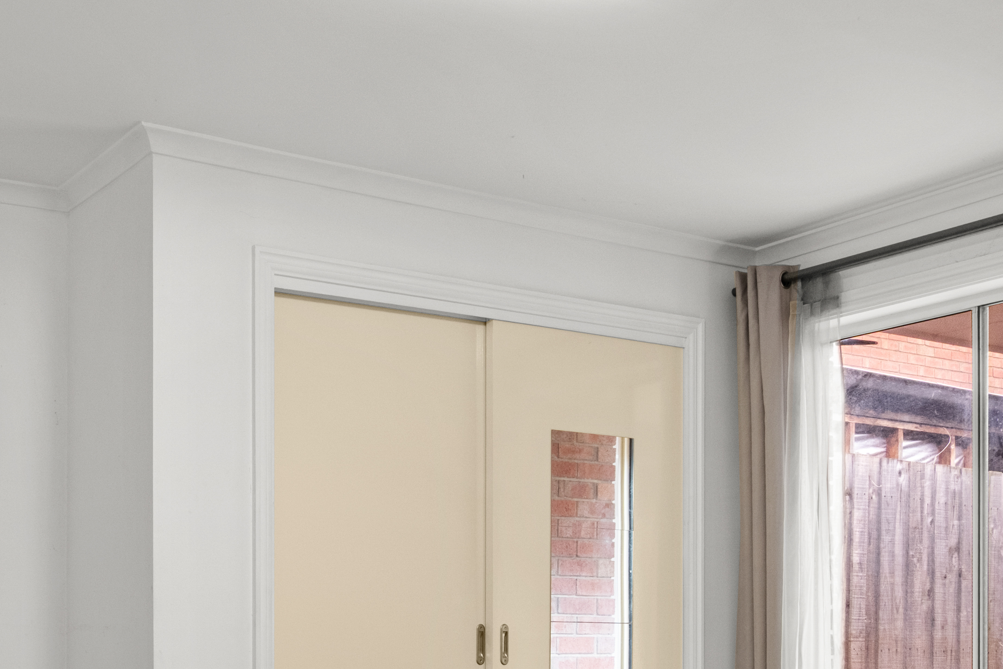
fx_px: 1337
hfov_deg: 39.8
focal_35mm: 48
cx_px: 232
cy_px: 622
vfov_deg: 26.9
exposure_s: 1/2
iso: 320
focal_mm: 15
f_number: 8
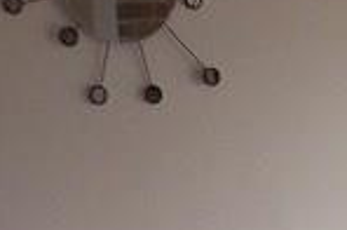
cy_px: 753
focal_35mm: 202
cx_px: 553
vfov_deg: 6.1
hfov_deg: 9.8
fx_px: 1943
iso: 200
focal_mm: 5
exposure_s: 1/30
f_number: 3.7
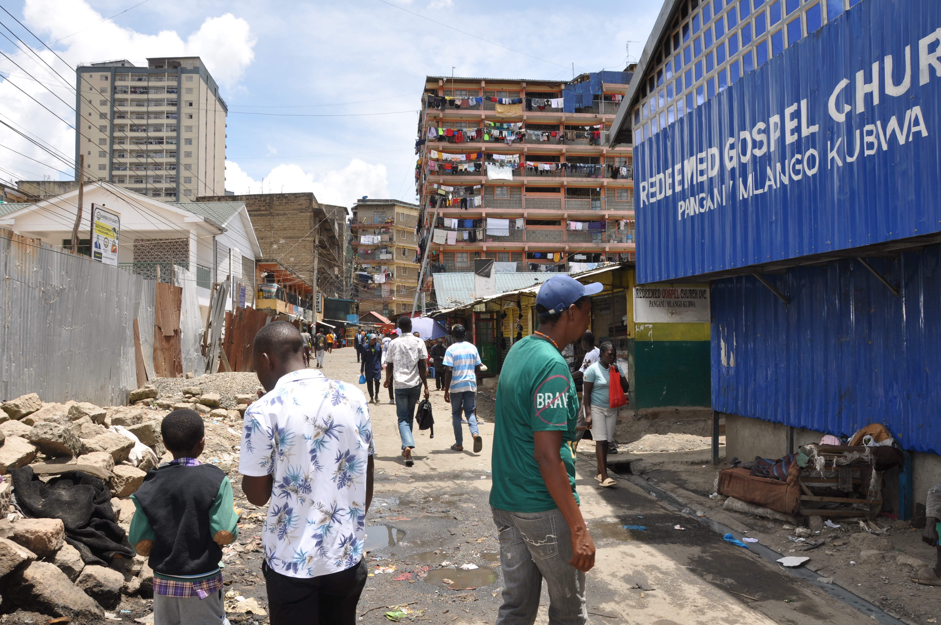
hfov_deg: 67.4
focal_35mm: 27
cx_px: 470
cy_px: 312
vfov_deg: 47.8
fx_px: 705
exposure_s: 1/200
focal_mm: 18
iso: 200
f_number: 11
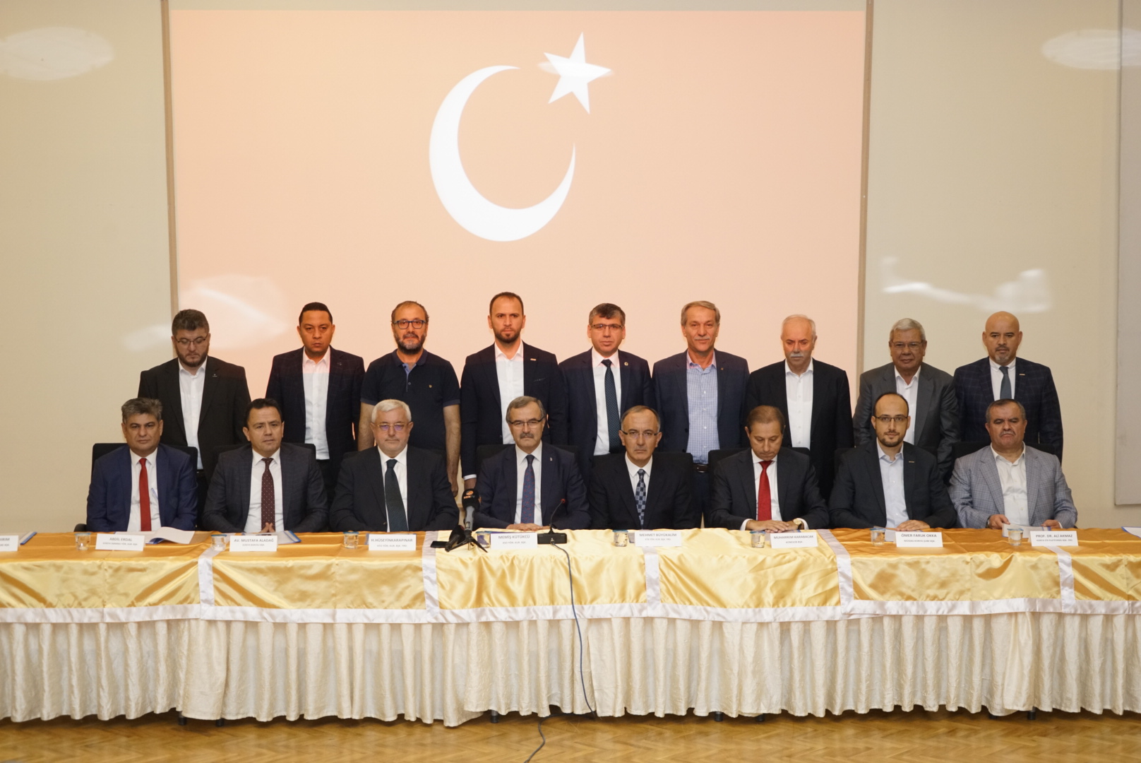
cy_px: 382
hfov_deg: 32.4
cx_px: 570
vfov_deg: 21.9
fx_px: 1966
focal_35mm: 62
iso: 3200
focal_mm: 62
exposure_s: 1/60
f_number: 5
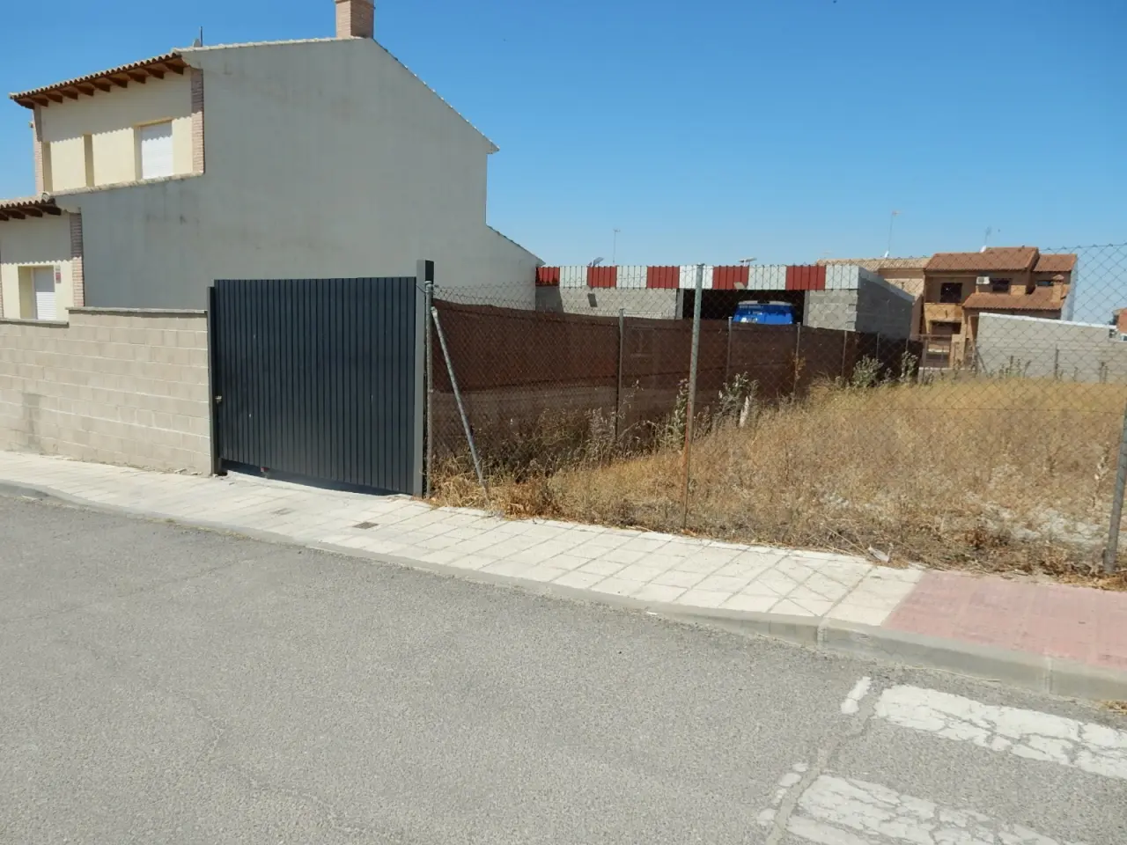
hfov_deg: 69.4
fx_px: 814
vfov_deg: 54.9
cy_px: 422
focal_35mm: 25
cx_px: 564
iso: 125
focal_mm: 4.5
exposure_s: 1/1600
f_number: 3.7
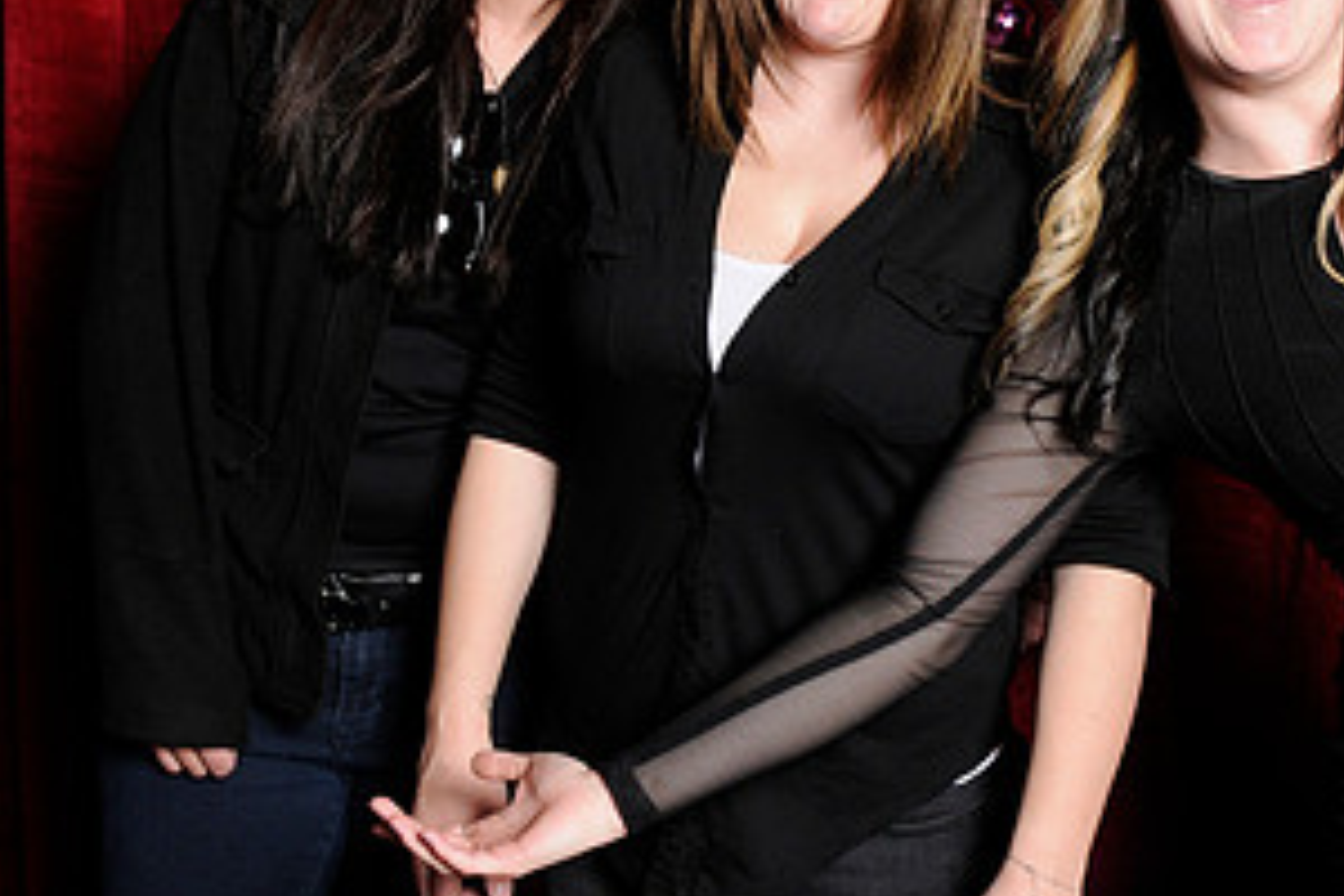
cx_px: 829
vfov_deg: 16.8
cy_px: 208
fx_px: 3024
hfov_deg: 25.0
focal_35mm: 81
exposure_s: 1/60
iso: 400
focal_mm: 28
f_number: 8
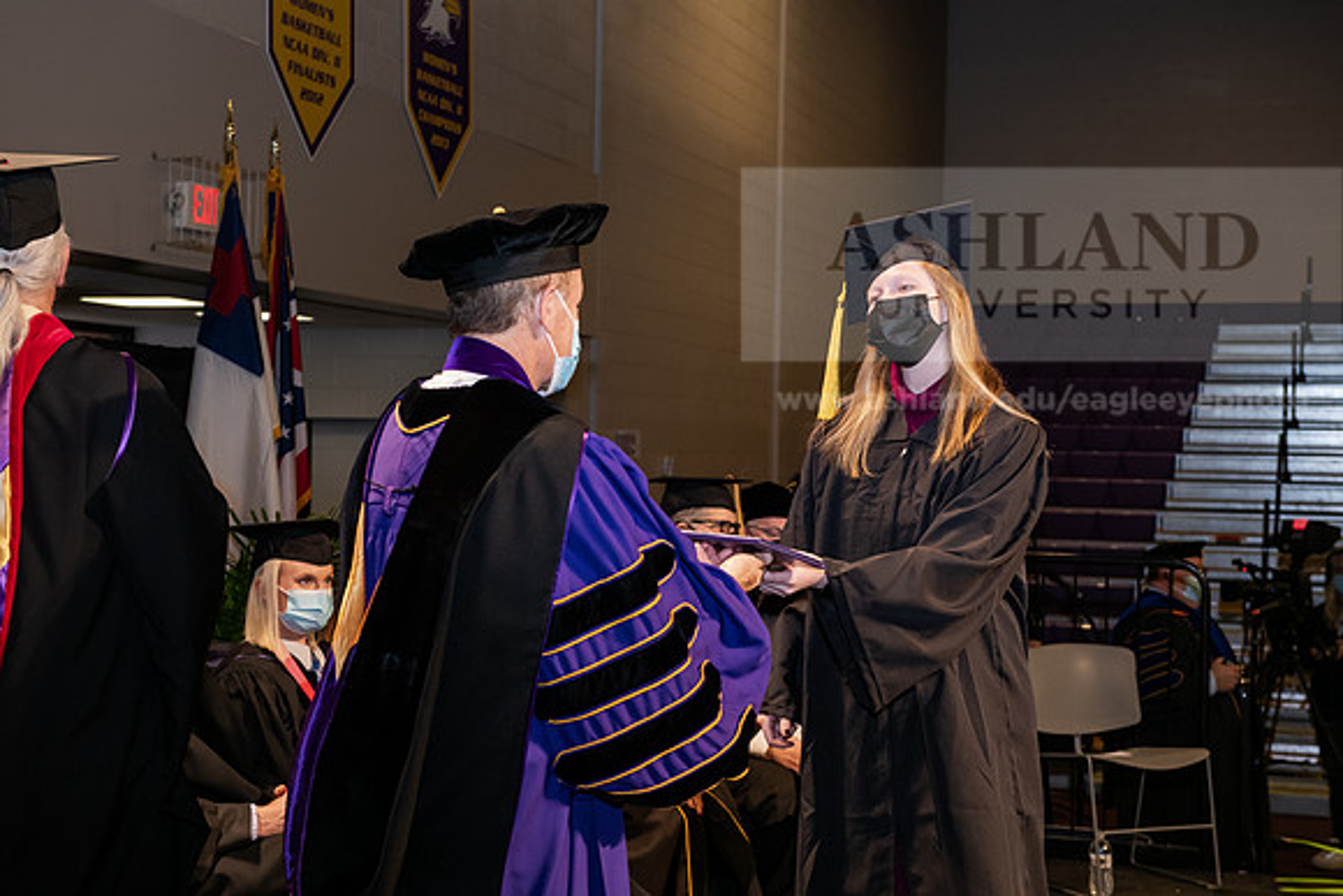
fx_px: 2239
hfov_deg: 33.4
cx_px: 672
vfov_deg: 22.6
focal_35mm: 60
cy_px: 448
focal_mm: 60
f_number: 6.3
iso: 1600
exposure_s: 1/200
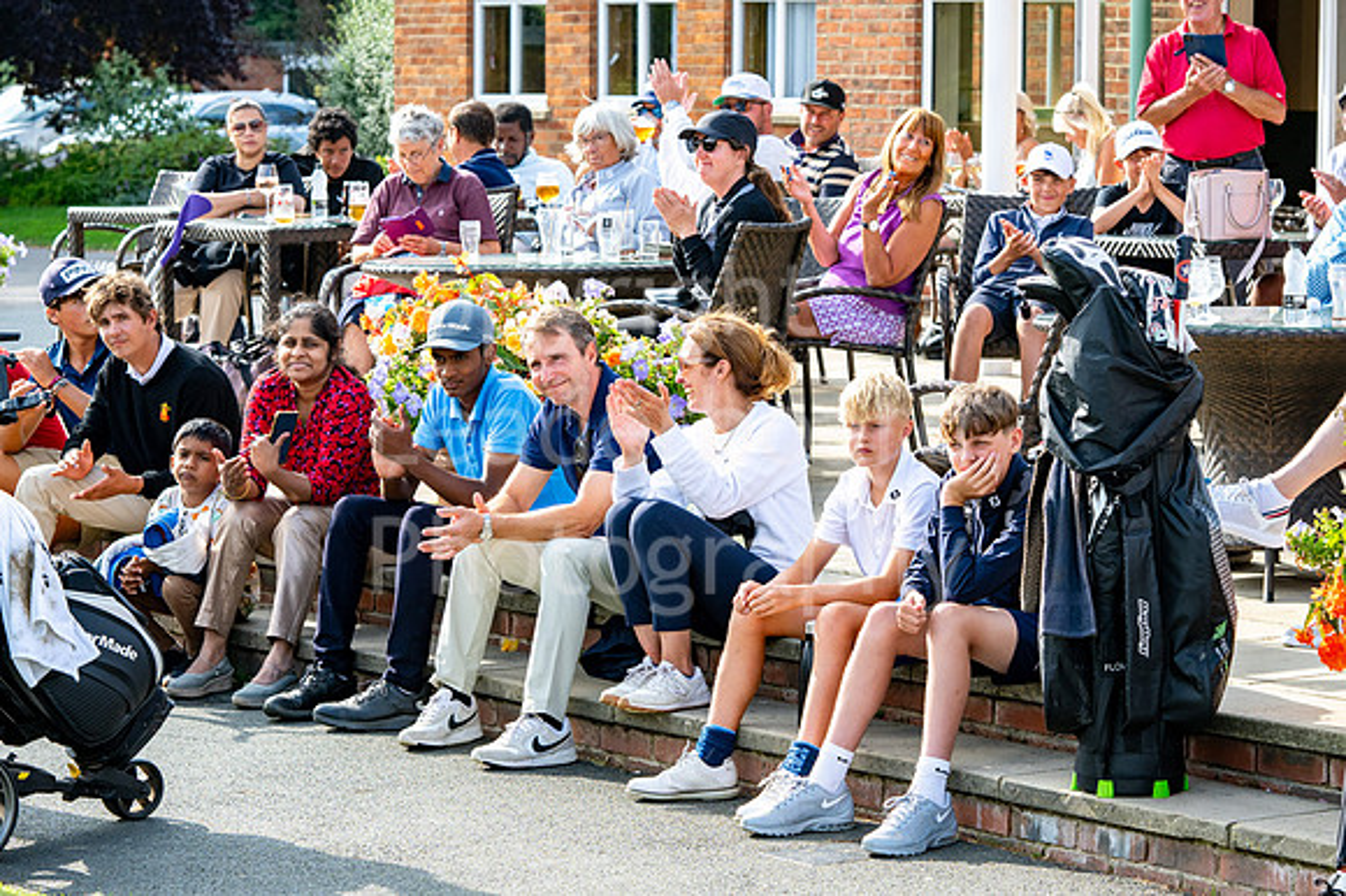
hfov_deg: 16.1
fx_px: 4746
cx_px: 673
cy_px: 448
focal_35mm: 127
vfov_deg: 10.8
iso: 200
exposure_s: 1/500
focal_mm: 85
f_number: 5.6
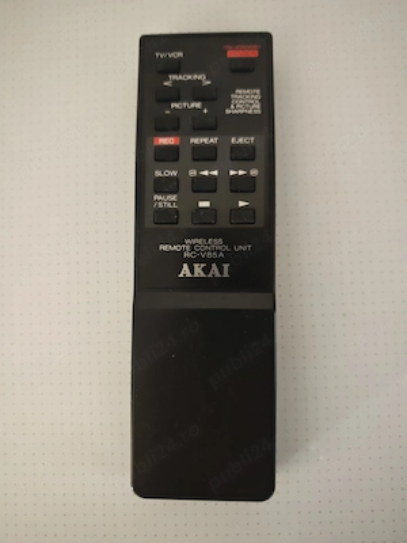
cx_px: 204
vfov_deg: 71.6
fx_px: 376
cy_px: 272
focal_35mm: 24
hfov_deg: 56.8
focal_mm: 6.83
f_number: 2
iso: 2500
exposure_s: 1/17
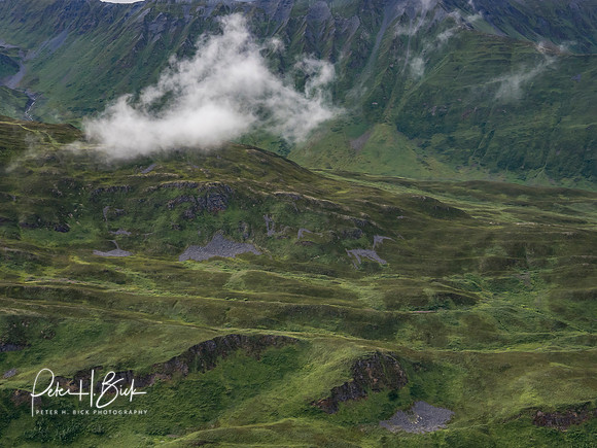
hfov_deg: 33.2
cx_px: 298
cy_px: 224
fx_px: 1000
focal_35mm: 58
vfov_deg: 25.2
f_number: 5
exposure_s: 1/1000
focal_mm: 29
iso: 400
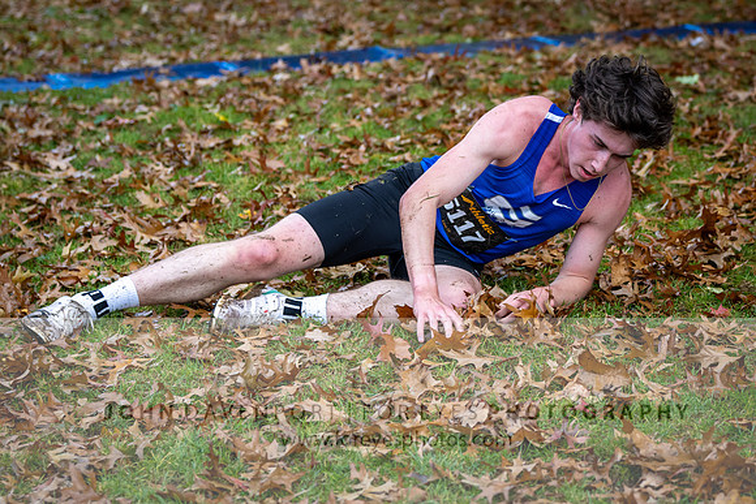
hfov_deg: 15.0
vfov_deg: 10.0
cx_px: 518
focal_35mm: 137
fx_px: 2873
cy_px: 203
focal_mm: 82
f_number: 2.8
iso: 320
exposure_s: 1/1000
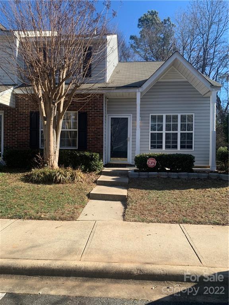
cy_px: 152
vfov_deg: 67.3
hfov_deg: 53.1
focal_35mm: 26
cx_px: 114
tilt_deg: +0.9
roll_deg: +0.1
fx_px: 229
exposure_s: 1/936
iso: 25
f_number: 1.8
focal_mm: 4.25
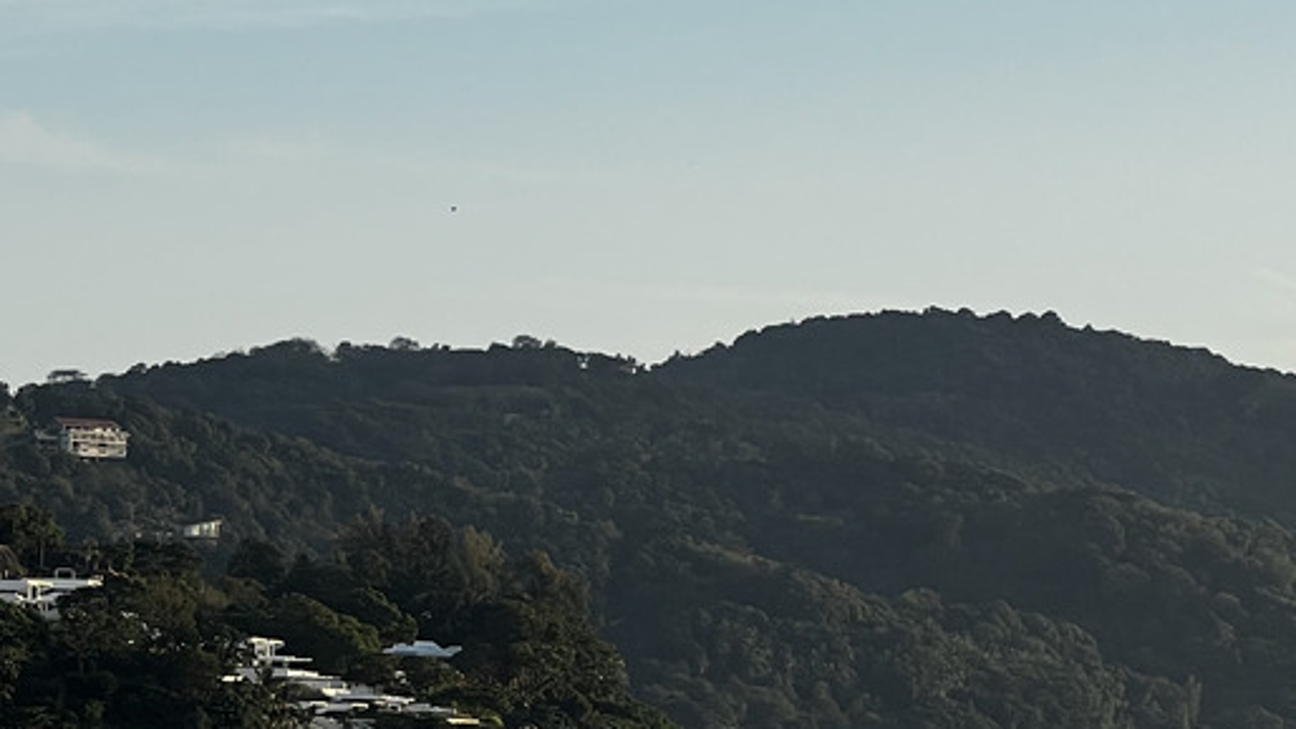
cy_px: 608
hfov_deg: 11.0
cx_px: 497
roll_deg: -1.7
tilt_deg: +1.5
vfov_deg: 6.2
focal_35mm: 196
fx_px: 6735
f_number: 2.8
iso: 32
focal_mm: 9
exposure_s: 1/442
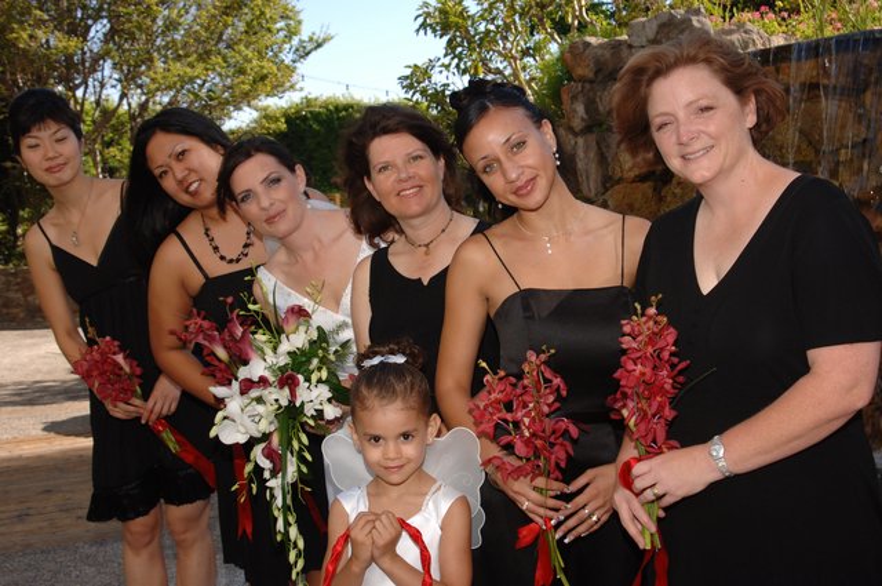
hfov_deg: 35.1
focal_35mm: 57
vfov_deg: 23.7
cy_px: 293
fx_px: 1395
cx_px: 441
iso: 400
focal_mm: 38
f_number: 9
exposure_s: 1/250
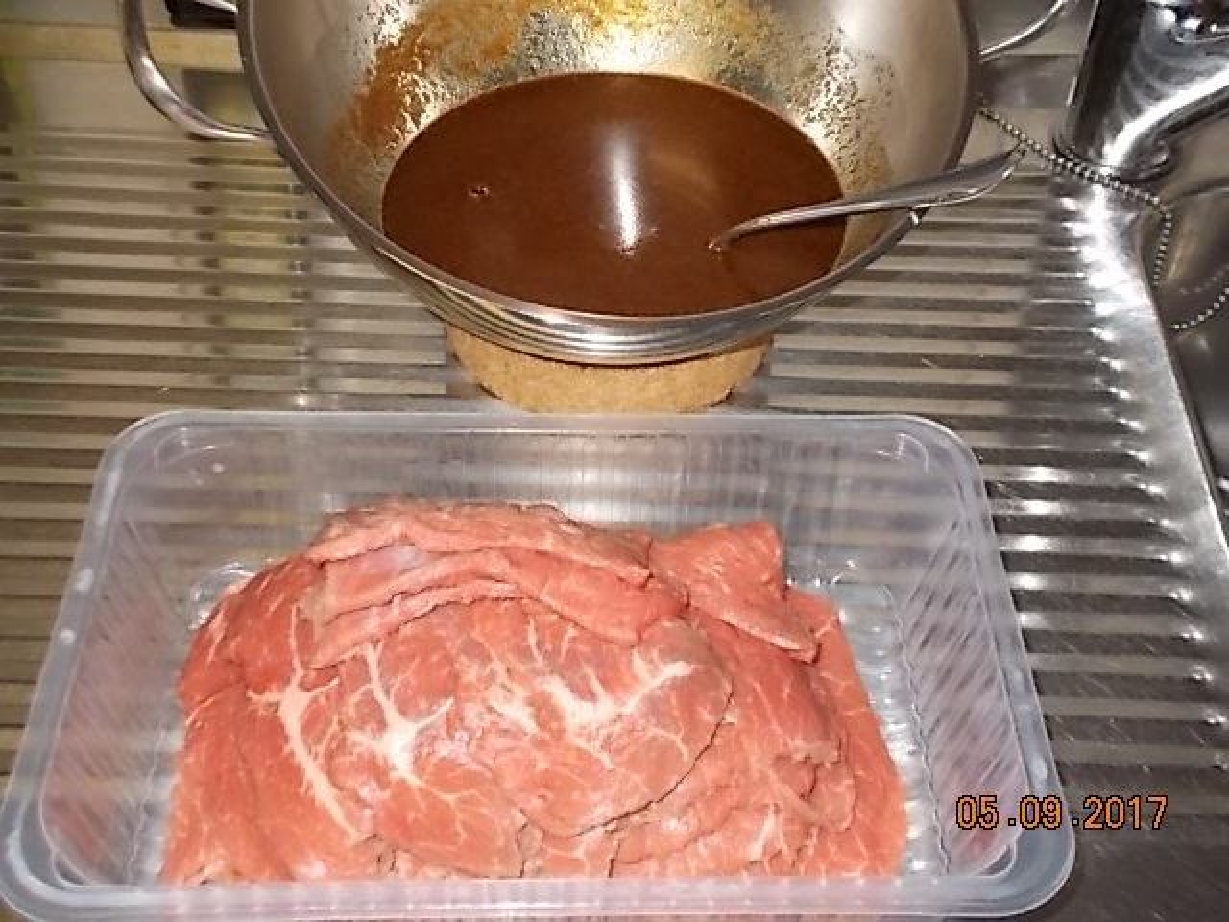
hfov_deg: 42.9
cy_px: 461
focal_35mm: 44
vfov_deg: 32.9
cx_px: 614
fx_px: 1562
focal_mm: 7.9
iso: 200
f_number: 4.2
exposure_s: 1/30
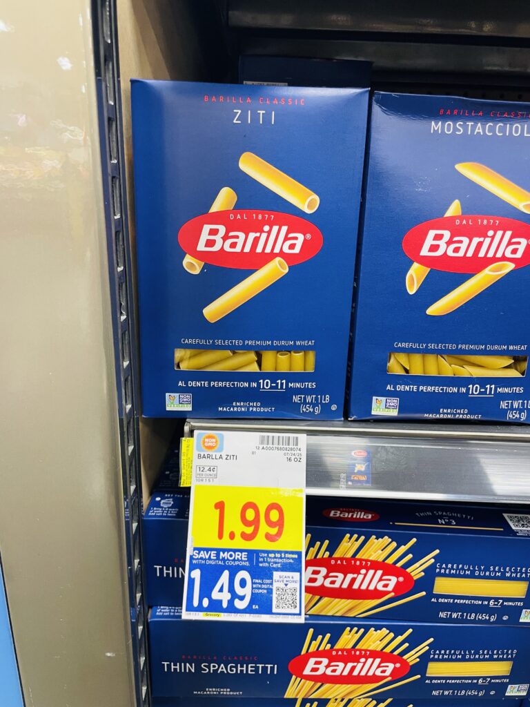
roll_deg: -1.7
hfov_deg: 53.1
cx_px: 265
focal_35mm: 26
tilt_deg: -17.4
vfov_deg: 67.3
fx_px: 531
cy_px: 354
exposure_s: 1/60
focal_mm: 4.2
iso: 200
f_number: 1.6
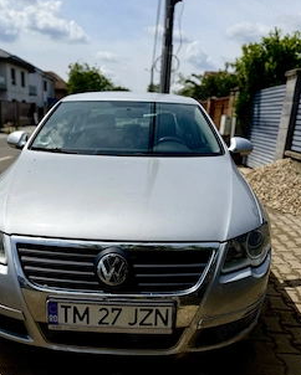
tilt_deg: -18.8
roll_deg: -3.6
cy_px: 233
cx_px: 124
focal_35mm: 31
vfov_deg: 56.5
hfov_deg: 47.0
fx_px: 345
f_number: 1.78
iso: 80
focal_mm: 6.76
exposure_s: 1/9091
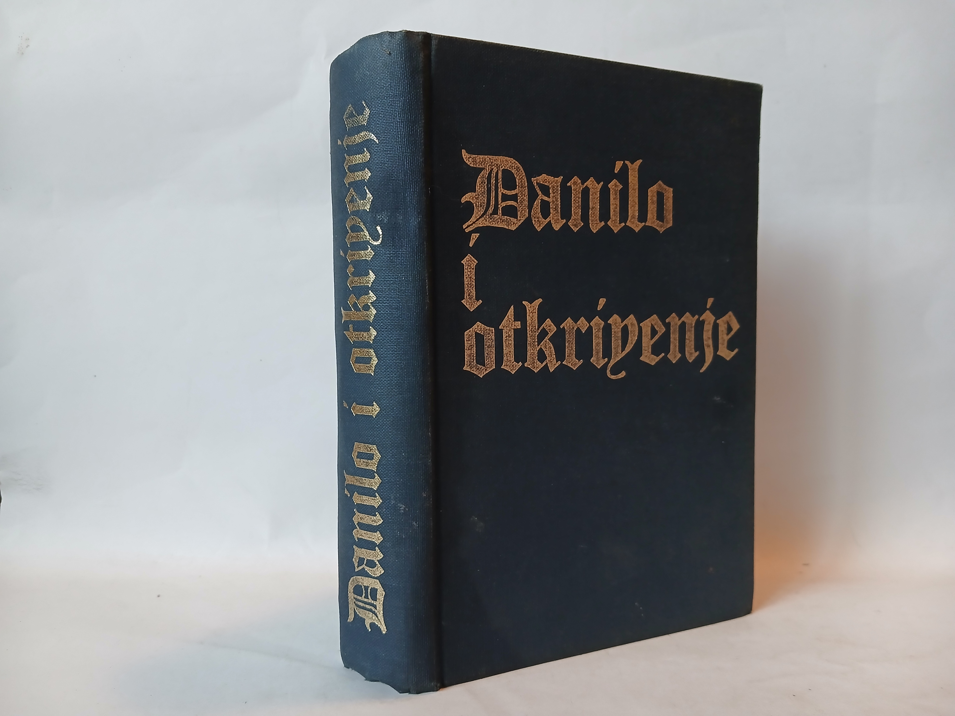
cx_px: 478
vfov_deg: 51.4
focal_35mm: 27
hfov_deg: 65.3
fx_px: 745
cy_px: 358
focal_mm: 3.98
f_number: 1.8
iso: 250
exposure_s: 1/30
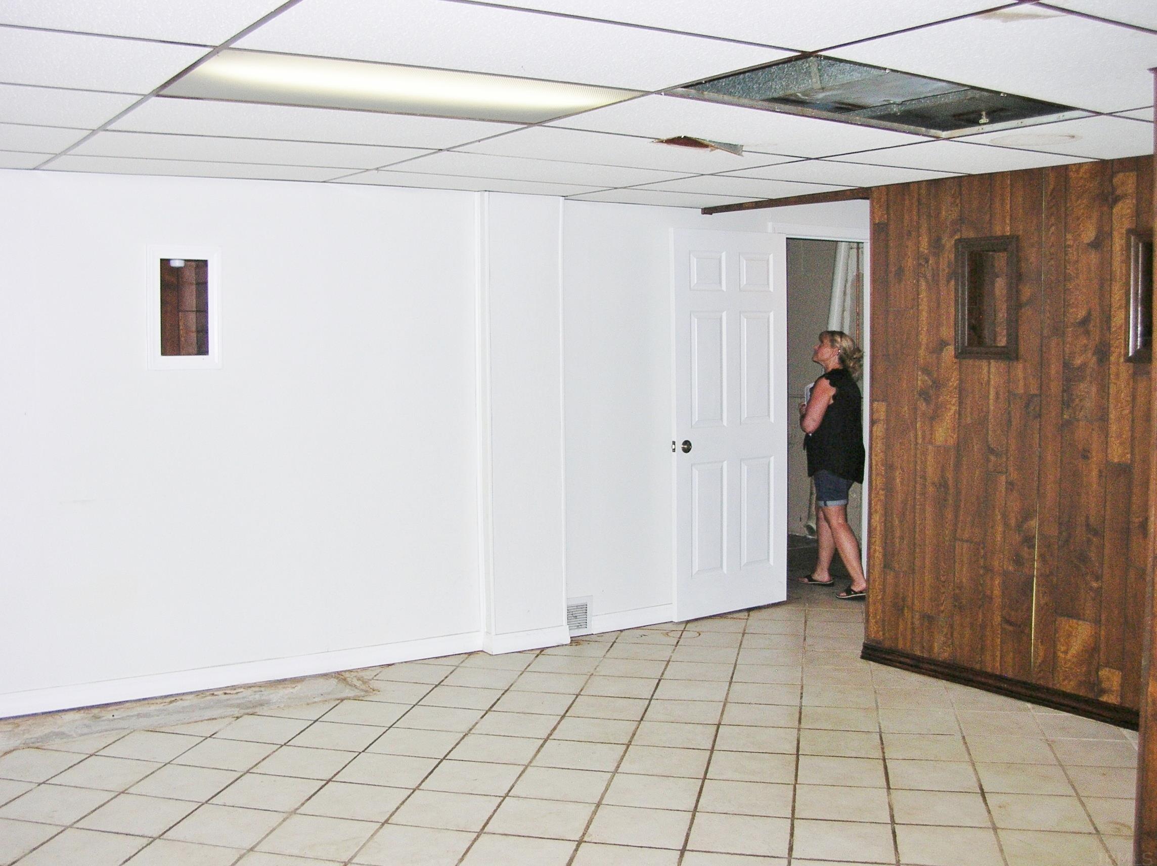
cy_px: 433
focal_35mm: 36
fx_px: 1202
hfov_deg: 51.4
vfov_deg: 39.6
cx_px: 578
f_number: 2.7
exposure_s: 1/60.1
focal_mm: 6
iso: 70
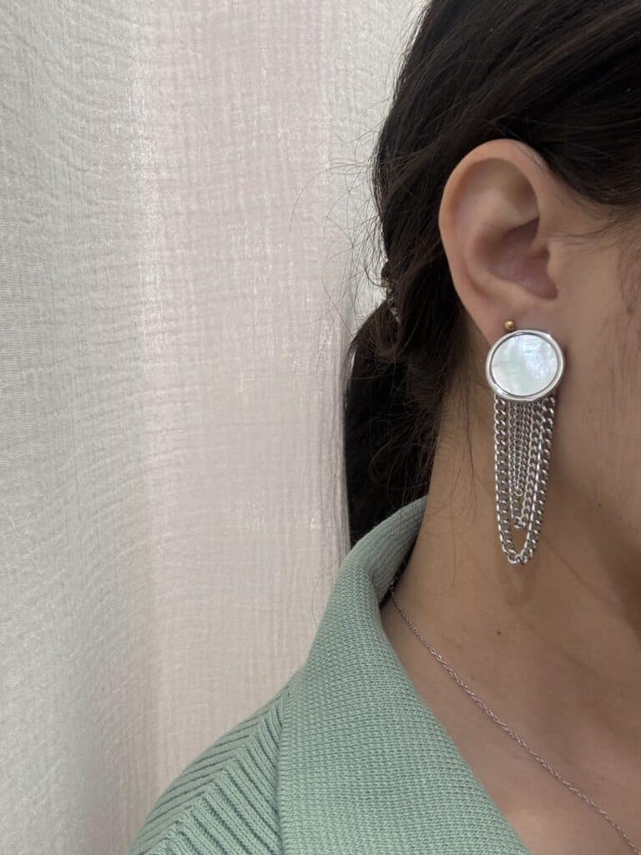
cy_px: 428
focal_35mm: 30
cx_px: 320
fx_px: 741
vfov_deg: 60.0
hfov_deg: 46.8
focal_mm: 2.69
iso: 50
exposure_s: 1/50
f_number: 1.9
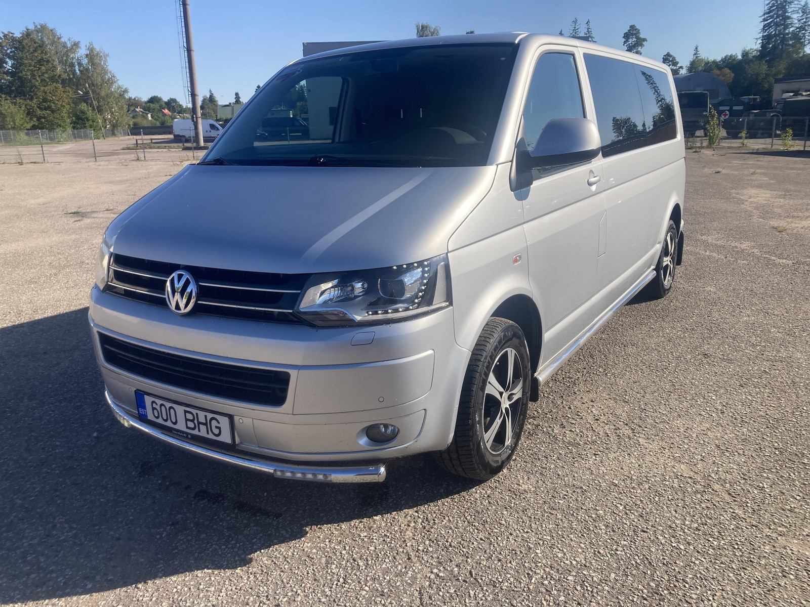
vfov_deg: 49.7
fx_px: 655
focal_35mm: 28
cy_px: 304
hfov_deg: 63.4
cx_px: 405
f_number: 1.8
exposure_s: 1/1919
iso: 20
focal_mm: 3.99
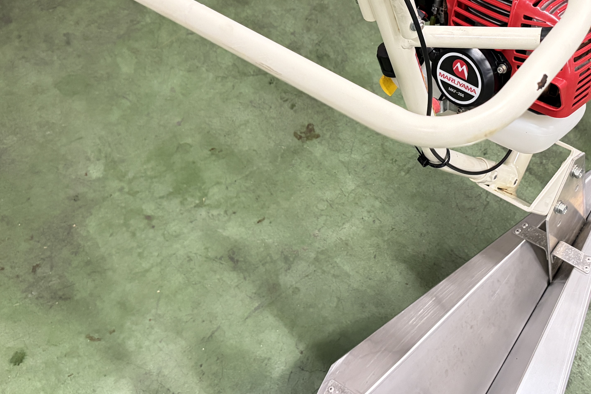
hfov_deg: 36.2
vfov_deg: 24.9
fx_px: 886
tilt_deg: -51.4
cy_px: 126
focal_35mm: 54
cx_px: 427
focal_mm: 5.96
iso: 320
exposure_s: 1/60
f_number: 1.6
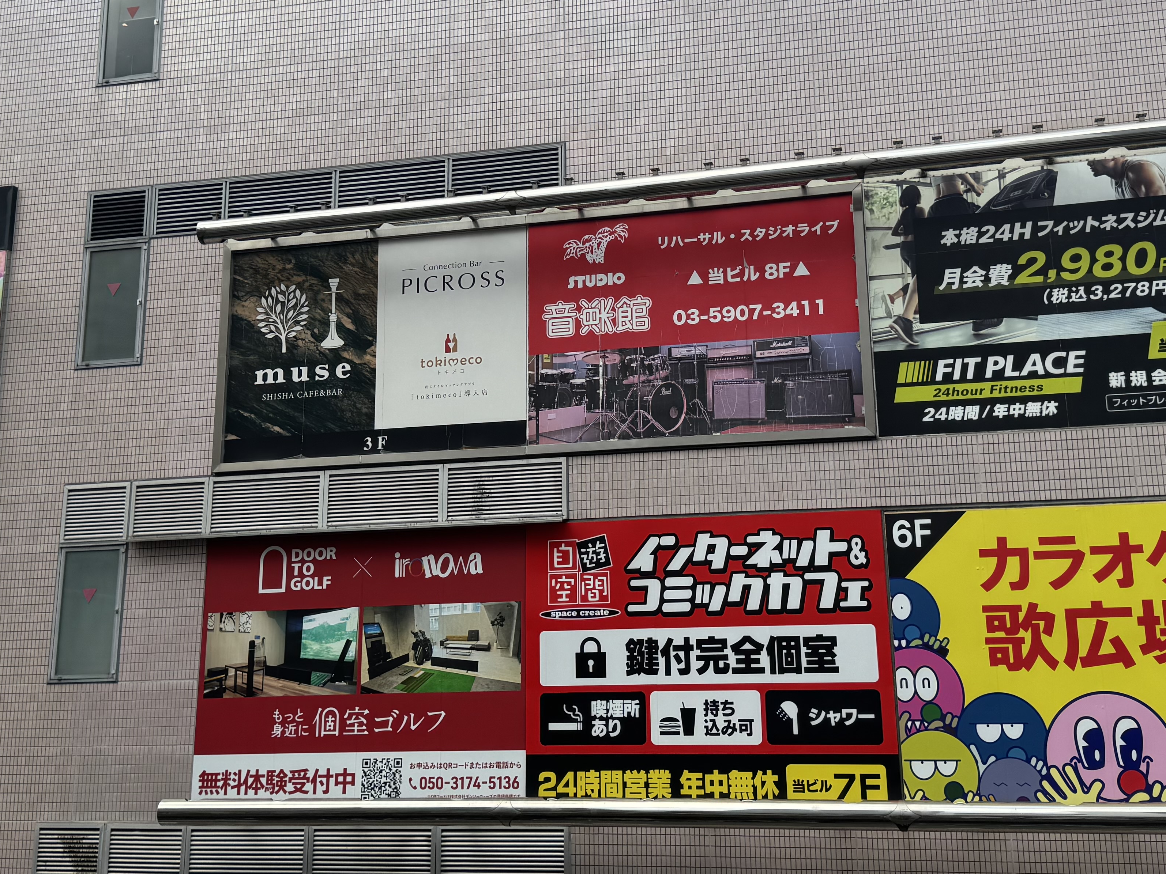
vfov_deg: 33.5
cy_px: 364
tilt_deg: +13.3
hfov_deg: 43.8
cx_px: 555
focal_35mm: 43
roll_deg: -0.2
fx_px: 1448
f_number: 1.78
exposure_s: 1/1131
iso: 80
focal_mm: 6.76
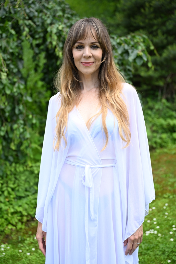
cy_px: 132
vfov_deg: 40.3
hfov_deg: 27.5
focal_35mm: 49
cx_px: 88
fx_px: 359
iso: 500
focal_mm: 49
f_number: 2.8
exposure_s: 1/1250
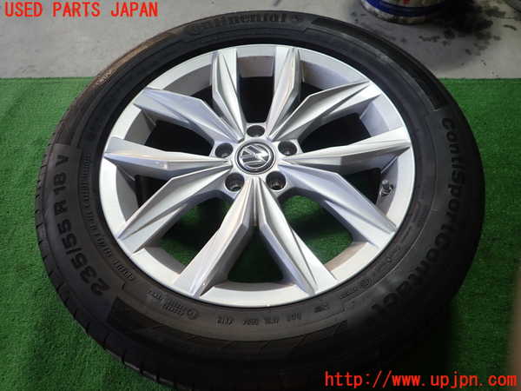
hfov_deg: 69.4
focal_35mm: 25
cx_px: 260
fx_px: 376
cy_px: 196
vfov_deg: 54.9
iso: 125
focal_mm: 4.5
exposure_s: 1/60
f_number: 2
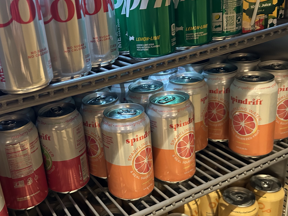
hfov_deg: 45.3
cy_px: 116
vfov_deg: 35.1
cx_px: 106
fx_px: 341
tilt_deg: -24.3
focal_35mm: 41
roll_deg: +6.0
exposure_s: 1/39
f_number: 1.5
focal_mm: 5.7
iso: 640
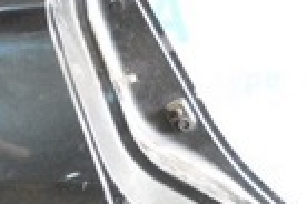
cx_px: -89
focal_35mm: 167
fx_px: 1424
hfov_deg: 12.0
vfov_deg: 8.2
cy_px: 41
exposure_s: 1/80
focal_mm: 24
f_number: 4.5
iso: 6400
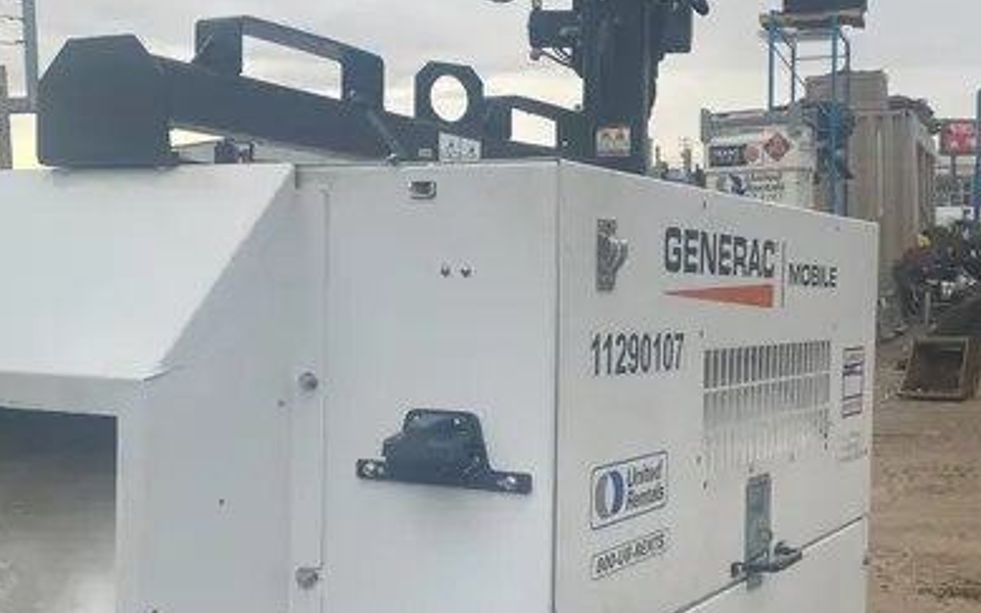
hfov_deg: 38.9
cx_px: 525
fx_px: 1390
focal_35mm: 52
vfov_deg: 24.8
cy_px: 395
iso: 32
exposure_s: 1/510
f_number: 1.8
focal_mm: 4.25
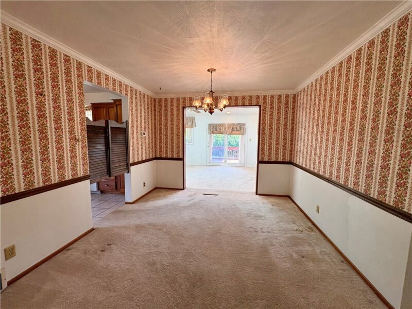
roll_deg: -0.1
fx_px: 167
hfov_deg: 102.1
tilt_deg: -5.8
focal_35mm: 14
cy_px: 154
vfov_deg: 85.7
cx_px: 206
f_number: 2.2
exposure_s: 1/120
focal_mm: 2.22
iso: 100
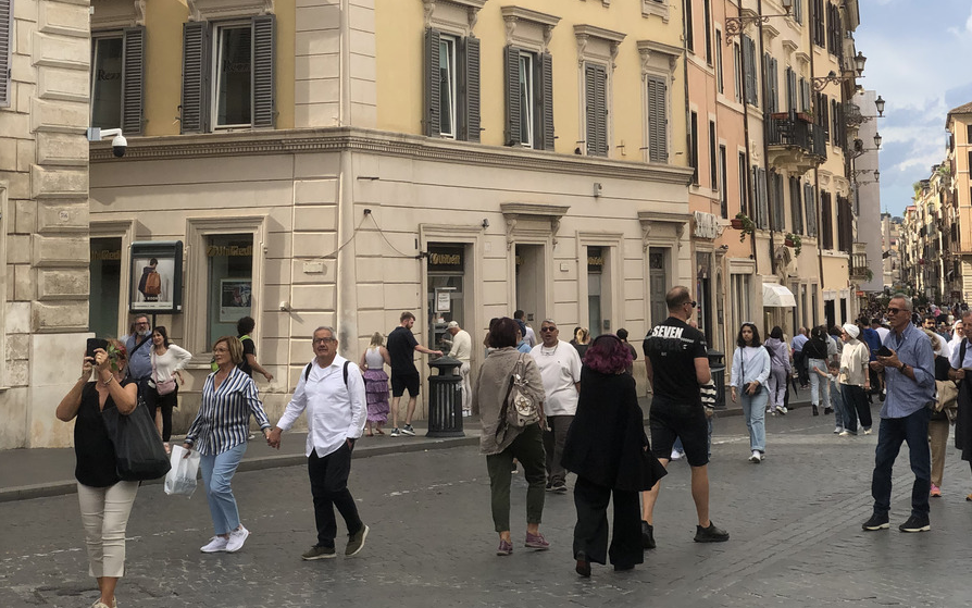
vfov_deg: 17.2
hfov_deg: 27.8
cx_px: 487
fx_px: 1961
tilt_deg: +8.6
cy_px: -21
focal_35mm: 74
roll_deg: +0.6
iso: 16
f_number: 2.4
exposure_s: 1/1116
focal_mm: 6
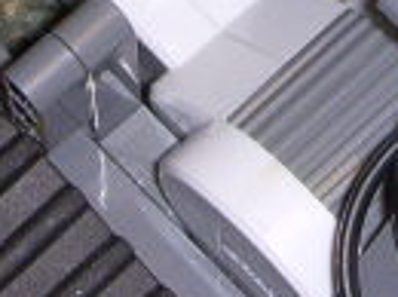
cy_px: -276
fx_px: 3443
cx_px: 380
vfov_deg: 4.9
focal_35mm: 300
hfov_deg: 6.6
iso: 100
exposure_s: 1/30
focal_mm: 6.3
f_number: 3.3
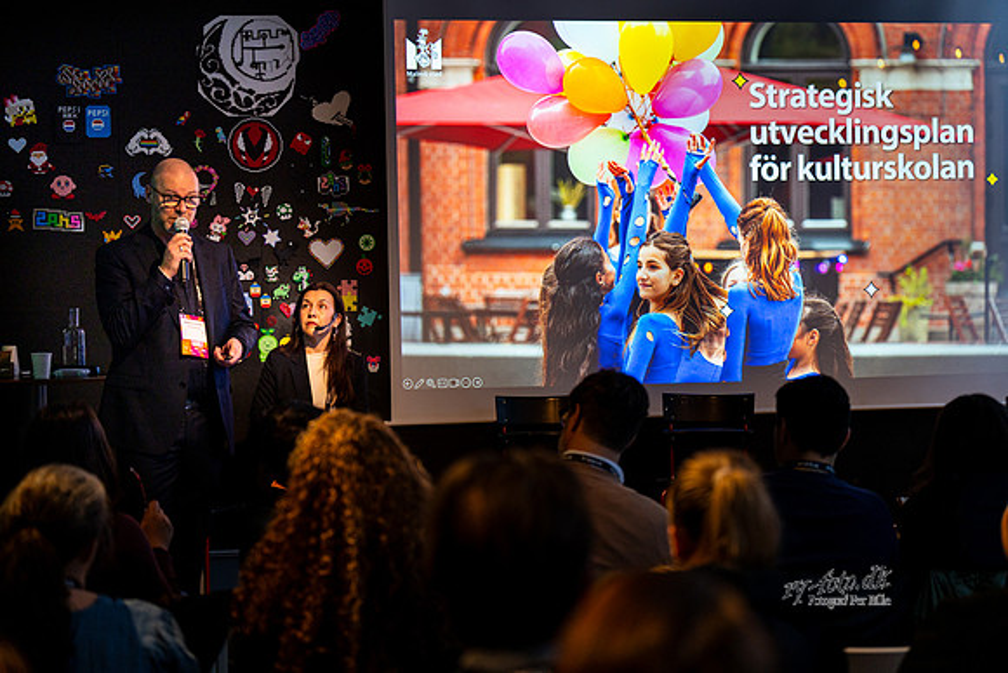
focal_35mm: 70
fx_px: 1960
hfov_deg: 28.8
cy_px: 336
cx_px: 504
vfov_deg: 19.5
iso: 1600
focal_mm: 70
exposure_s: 1/160
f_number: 2.8
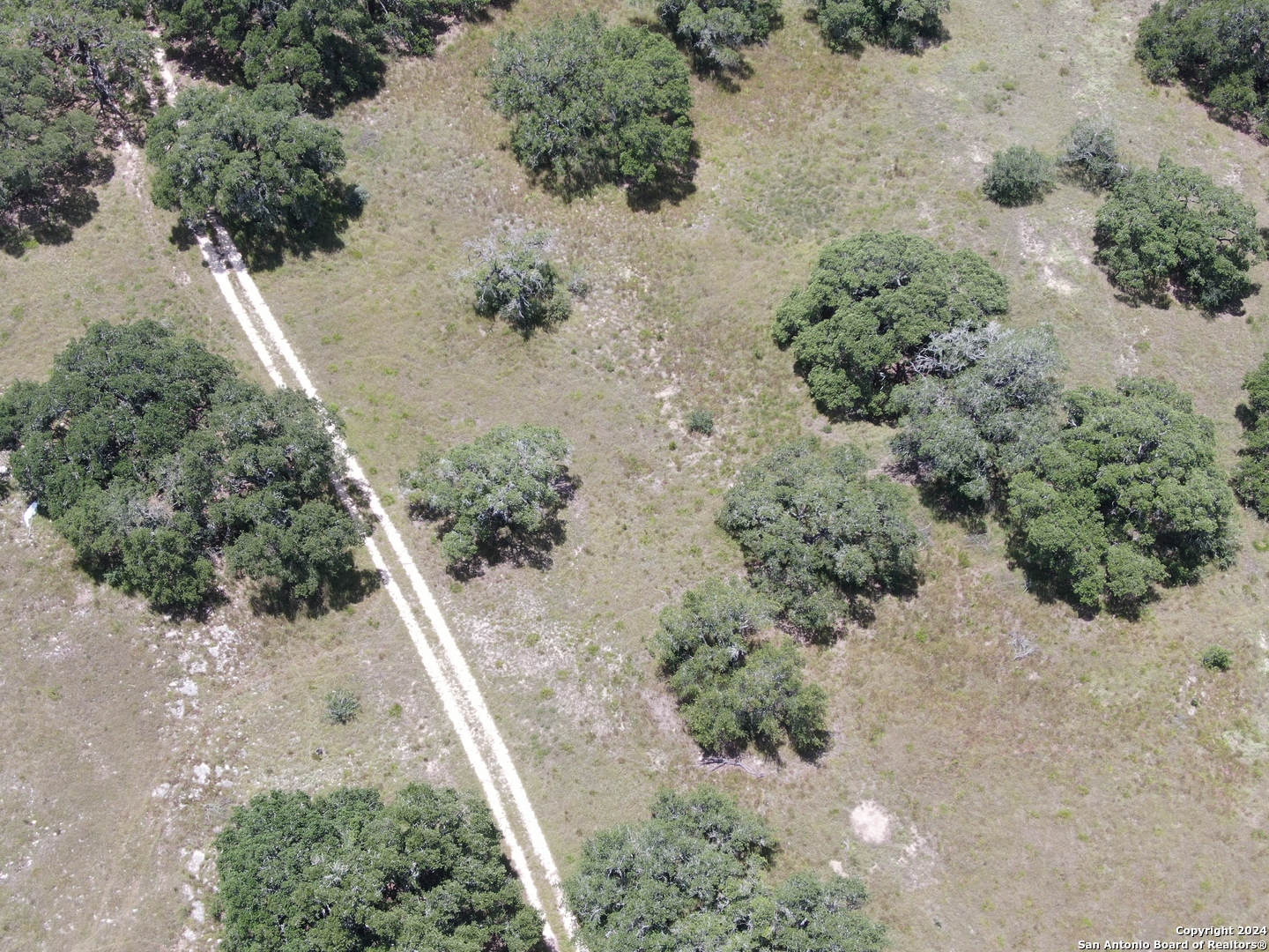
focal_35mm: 48
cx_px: 634
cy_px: 476
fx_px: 1760
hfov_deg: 39.7
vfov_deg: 30.3
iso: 100
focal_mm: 8.6
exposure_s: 1/320
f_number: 3.8
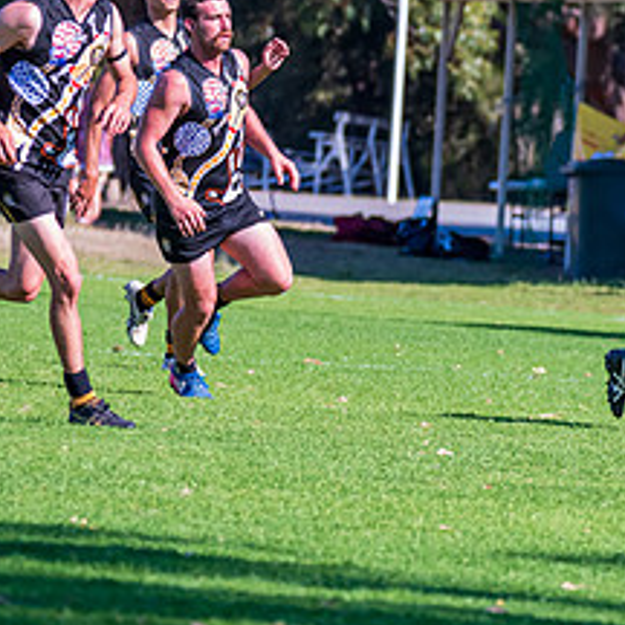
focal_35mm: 572
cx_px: 539
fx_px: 11684
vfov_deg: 3.1
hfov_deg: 3.1
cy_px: 278
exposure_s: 1/1600
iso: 800
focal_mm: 210
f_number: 6.3
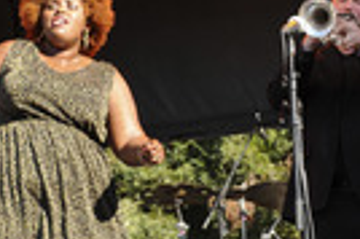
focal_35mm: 104
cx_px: 333
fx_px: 1039
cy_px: 73
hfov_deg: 19.3
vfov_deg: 13.1
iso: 800
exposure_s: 1/640
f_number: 5
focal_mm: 31
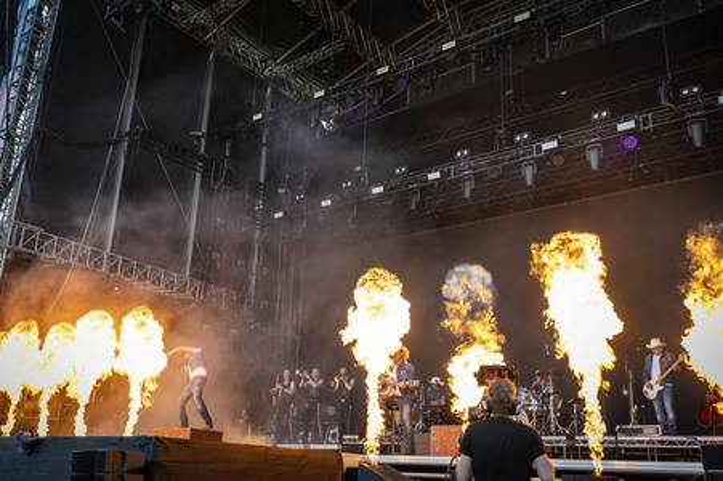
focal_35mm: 34
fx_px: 682
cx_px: 362
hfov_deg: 55.8
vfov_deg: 38.8
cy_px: 240
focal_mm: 34
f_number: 5
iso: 800
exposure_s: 1/250
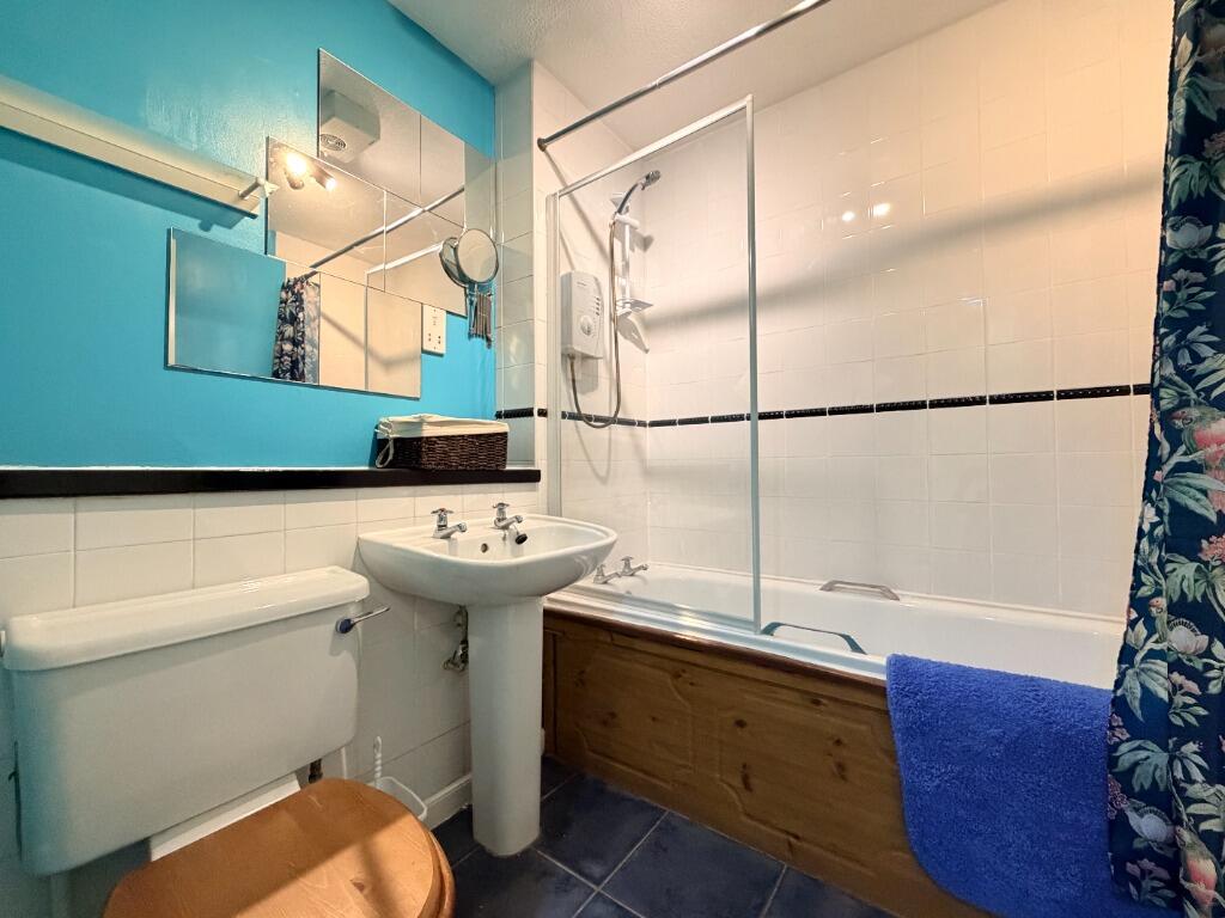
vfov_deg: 85.7
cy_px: 459
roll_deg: +1.3
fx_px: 495
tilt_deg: +1.5
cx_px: 612
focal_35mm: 14
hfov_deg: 102.1
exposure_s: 1/50
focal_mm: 2.22
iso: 500
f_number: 2.2
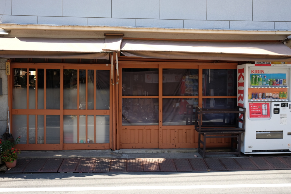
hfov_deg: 54.4
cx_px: 146
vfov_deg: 37.9
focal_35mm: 35
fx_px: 283
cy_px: 97
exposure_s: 1/125
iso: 200
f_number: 4.5
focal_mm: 23
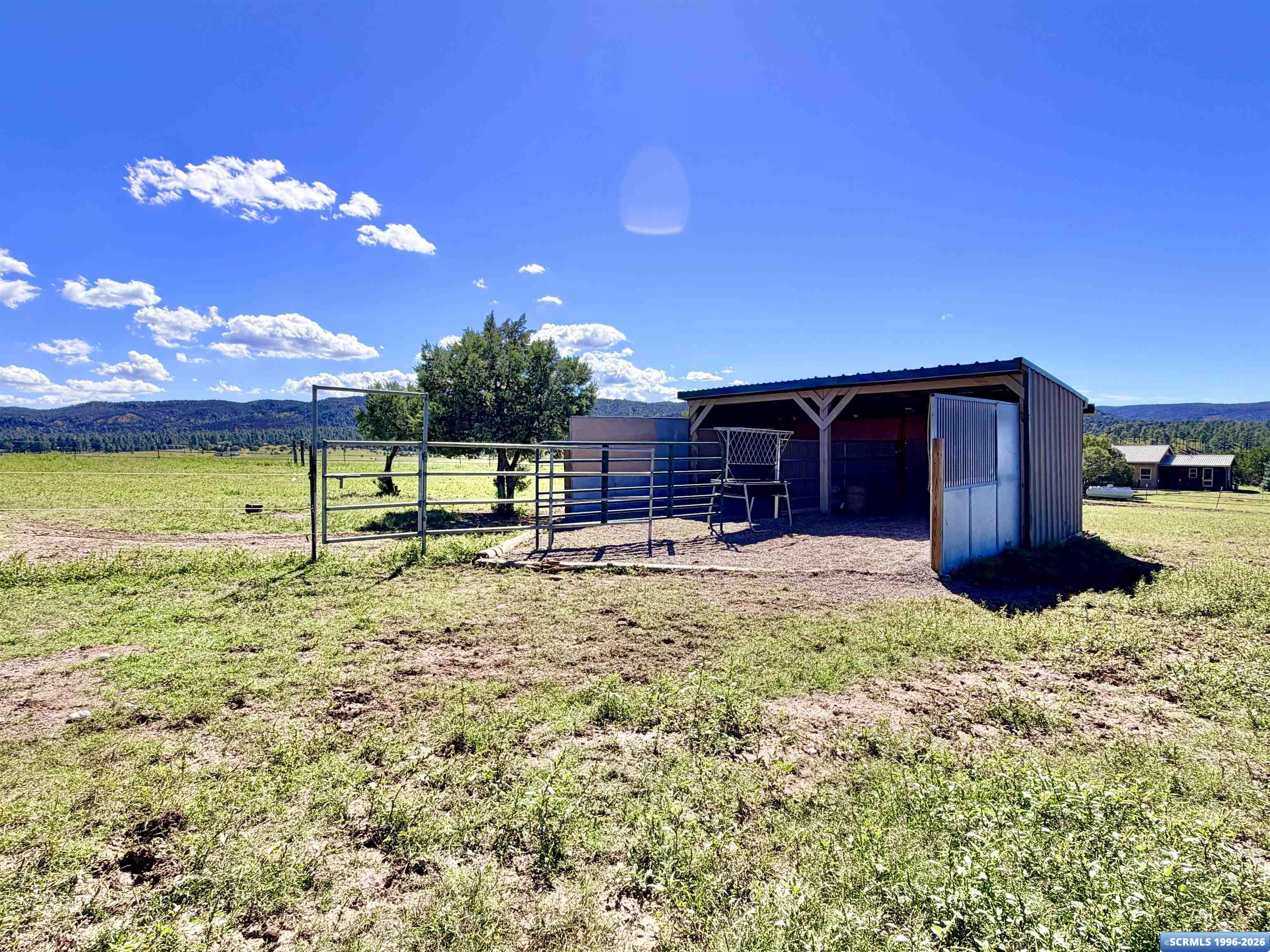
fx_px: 514
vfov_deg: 85.7
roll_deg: +0.9
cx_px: 635
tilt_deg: -2.4
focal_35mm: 14
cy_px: 476
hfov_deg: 102.1
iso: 20
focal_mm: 2.22
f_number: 2.2
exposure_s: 1/770
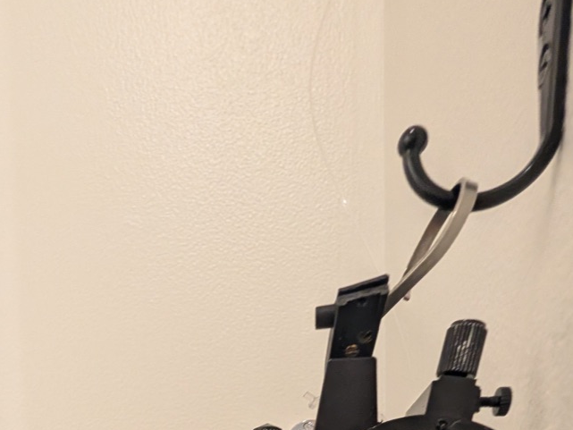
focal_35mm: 30
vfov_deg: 32.1
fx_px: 497
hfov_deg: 57.2
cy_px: 590
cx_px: 150
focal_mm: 2.02
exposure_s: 1/40
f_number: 1.7
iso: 334
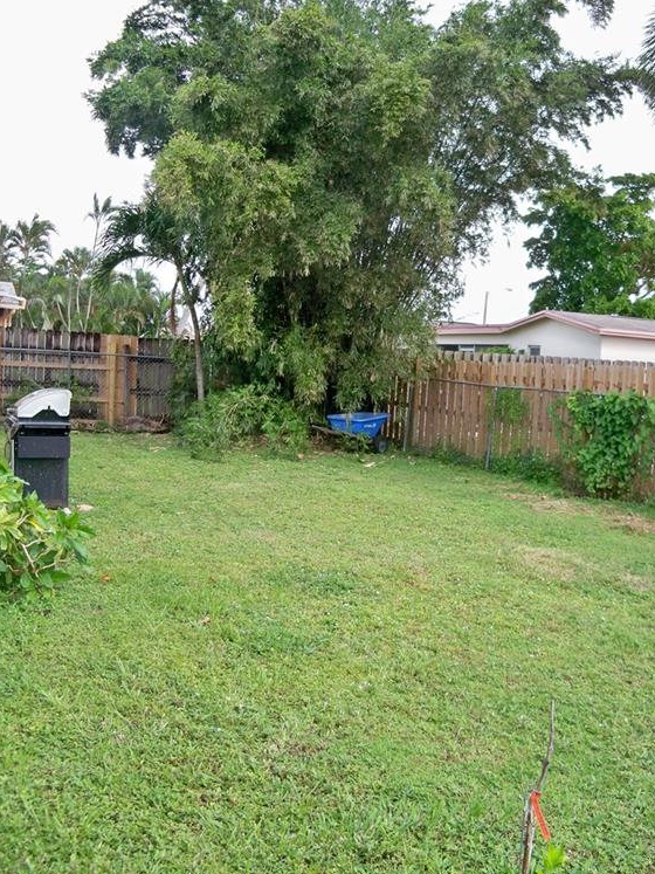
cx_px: 332
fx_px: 909
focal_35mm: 36
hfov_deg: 39.6
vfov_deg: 51.4
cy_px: 432
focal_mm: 6.2
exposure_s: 1/250
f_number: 3.5
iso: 64
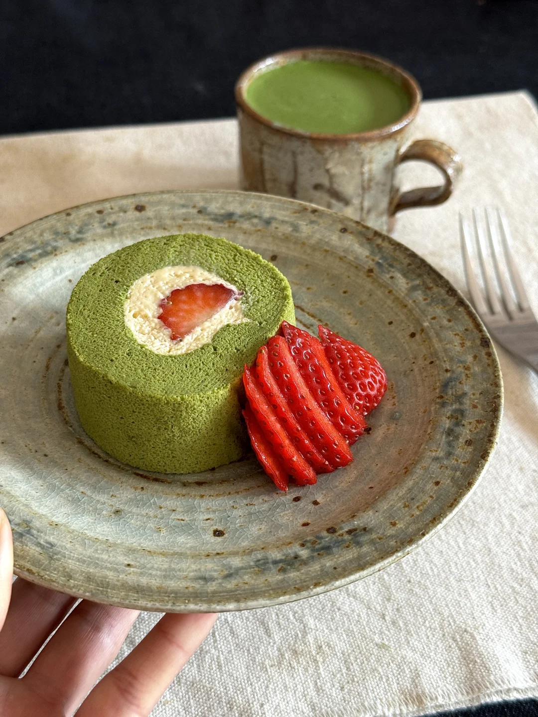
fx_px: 995
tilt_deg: -41.6
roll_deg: -2.2
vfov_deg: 39.7
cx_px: 269
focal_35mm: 48
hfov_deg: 30.3
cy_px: 358
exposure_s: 1/66
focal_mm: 6.86
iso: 100
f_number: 1.78
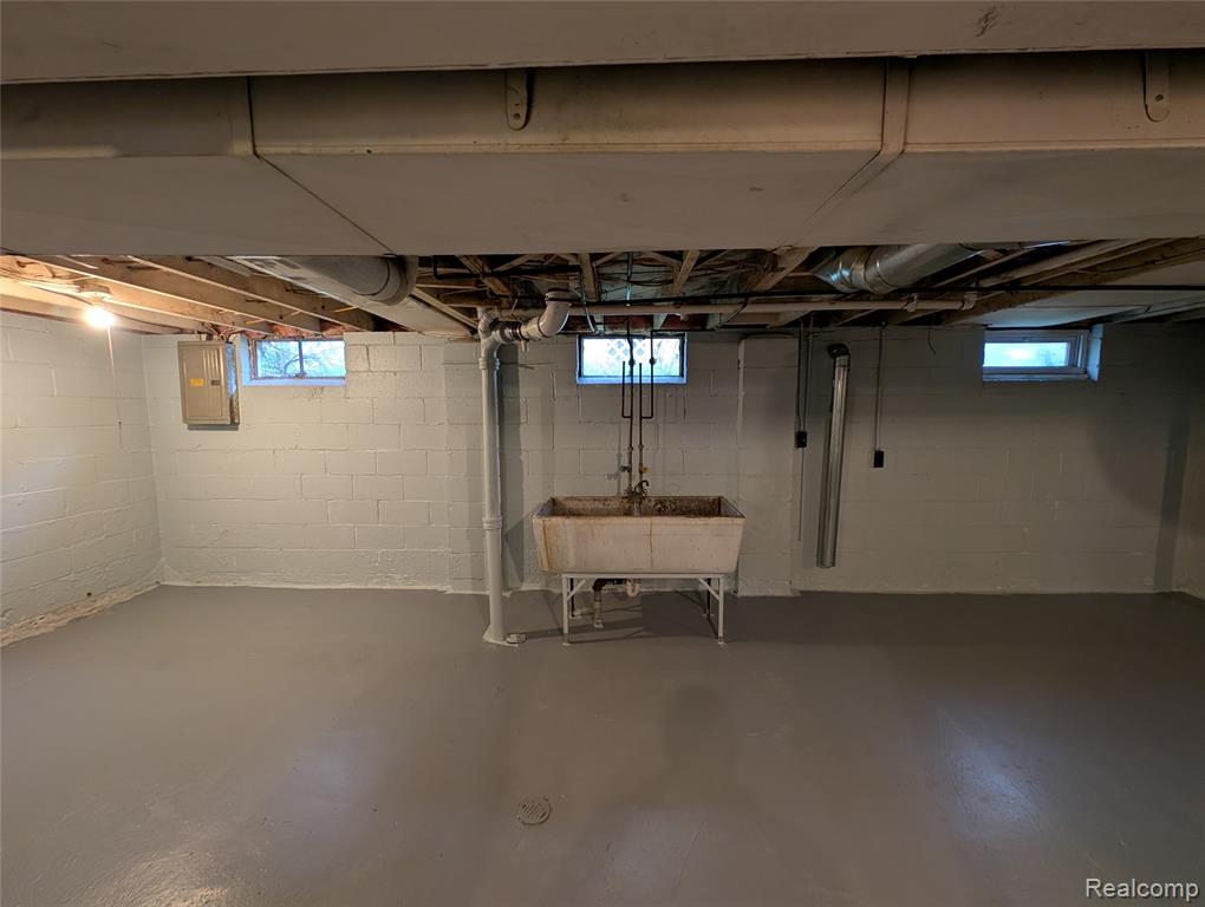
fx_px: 418
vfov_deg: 94.6
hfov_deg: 110.5
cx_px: 602
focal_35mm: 12
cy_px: 454
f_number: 1.95
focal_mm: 2.23
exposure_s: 1/24
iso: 180
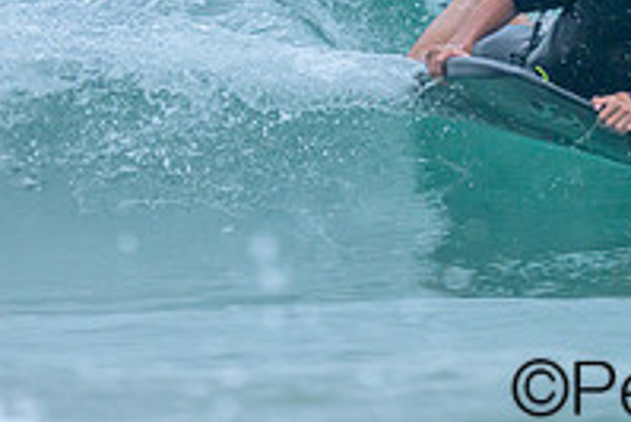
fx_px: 56181
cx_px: 590
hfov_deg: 0.6
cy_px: -321
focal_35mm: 3203
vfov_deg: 0.4
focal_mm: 800
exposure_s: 1/2500
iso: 400
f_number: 6.3
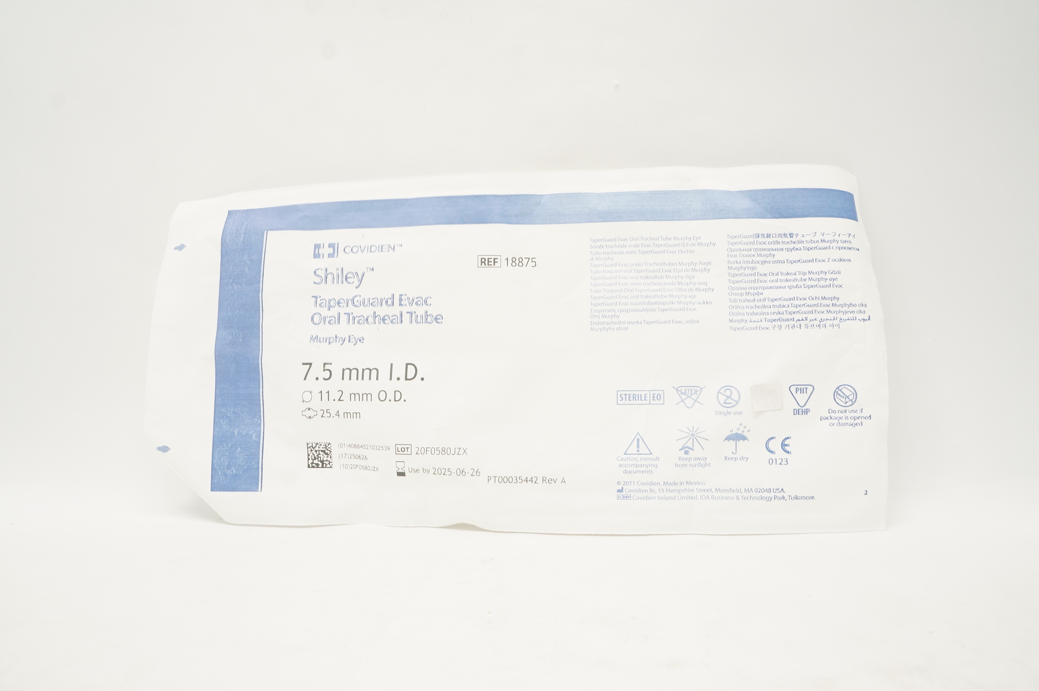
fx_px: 778
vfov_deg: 47.8
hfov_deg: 67.4
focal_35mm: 27
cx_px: 520
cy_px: 346
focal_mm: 18
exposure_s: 1/30
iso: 800
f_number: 9
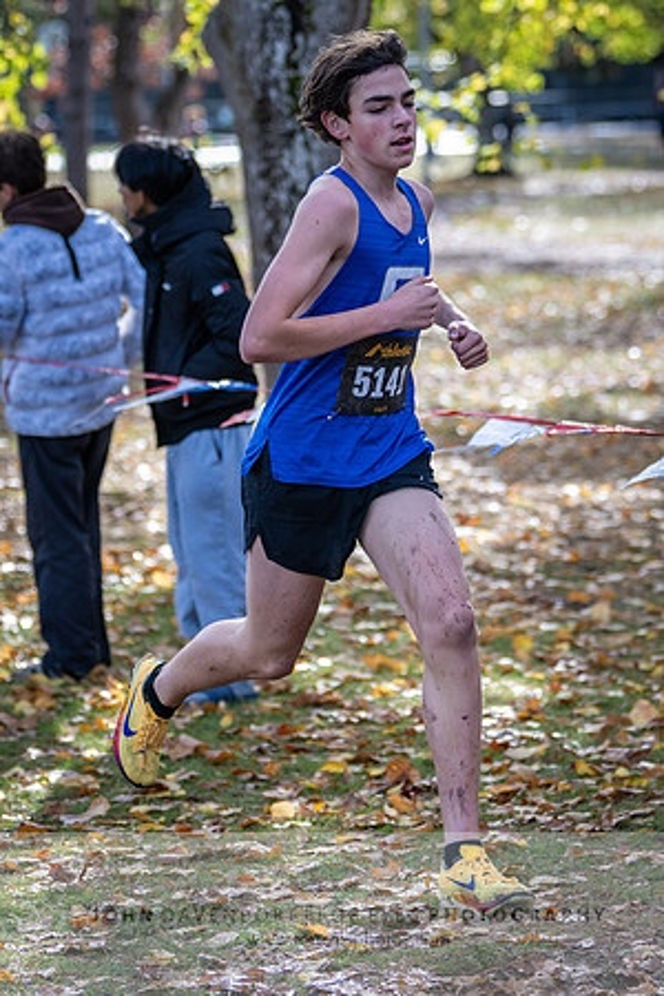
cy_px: 398
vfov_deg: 11.6
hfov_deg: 7.8
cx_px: 332
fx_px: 4883
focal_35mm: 176
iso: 250
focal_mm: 98
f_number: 2.8
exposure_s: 1/1000
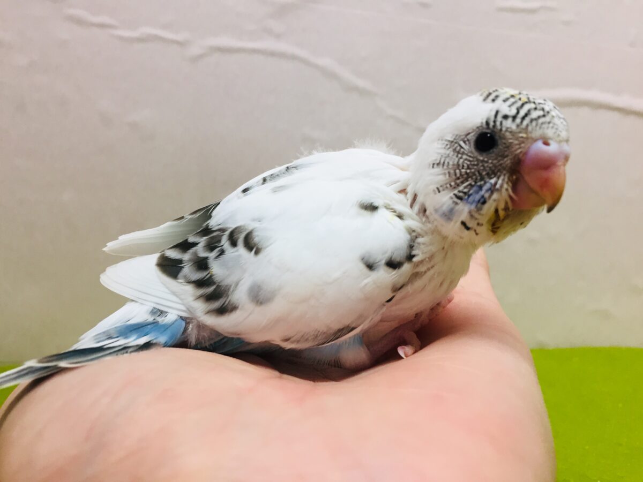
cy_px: 241
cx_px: 322
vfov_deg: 48.2
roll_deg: +0.0
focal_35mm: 29
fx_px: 539
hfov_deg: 61.7
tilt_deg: -6.5
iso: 40
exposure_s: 1/30
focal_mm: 4.15
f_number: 2.2
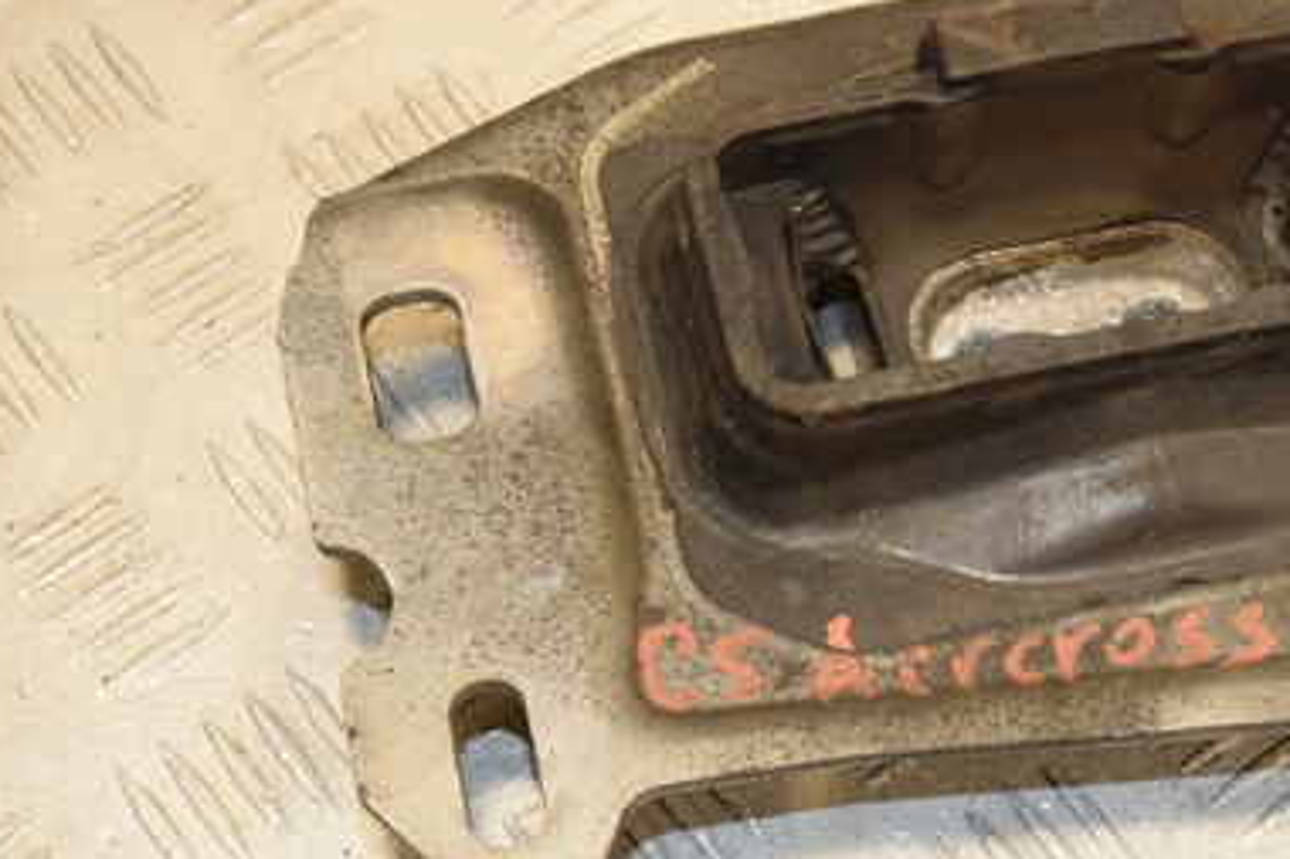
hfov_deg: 20.1
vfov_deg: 13.5
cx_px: 937
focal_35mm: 101
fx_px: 3617
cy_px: 390
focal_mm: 40
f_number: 6.3
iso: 800
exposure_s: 1/200
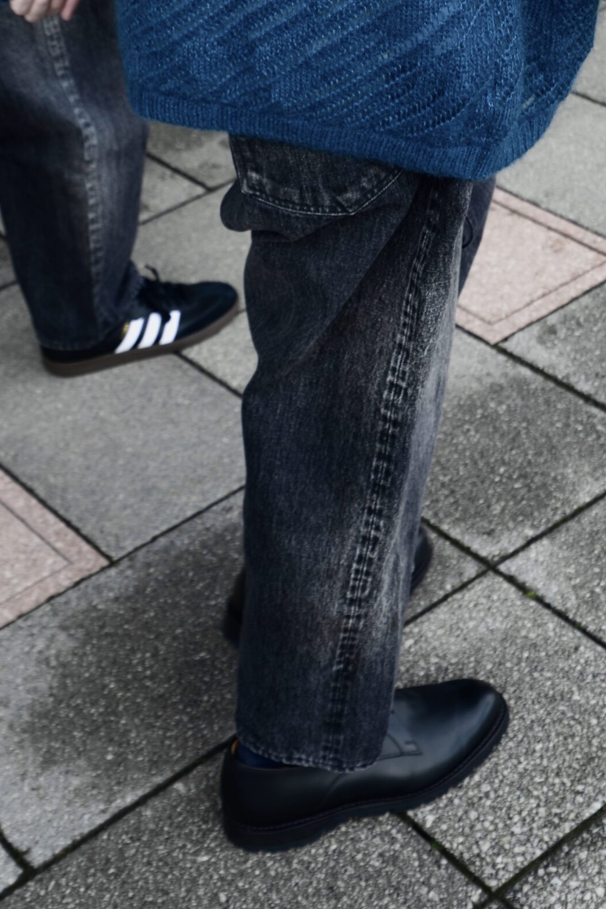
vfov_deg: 26.3
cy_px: 190
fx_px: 1914
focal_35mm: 76
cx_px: 216
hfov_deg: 18.0
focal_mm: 31
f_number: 5
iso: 125
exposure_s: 1/400
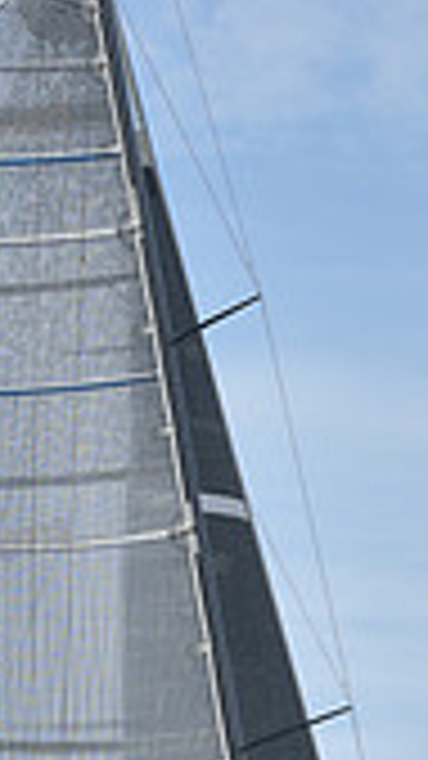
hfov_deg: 4.8
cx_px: 304
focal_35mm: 251
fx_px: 5067
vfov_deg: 8.5
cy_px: 769
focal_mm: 70
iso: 200
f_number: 6.3
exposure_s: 1/1250
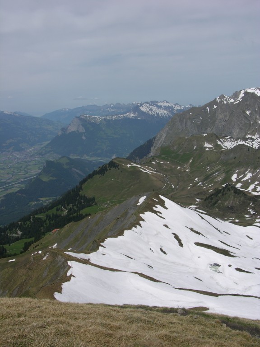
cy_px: 174
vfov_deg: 52.6
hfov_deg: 40.7
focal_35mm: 35
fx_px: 351
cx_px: 130
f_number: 8
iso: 50
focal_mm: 8.9
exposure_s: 1/309
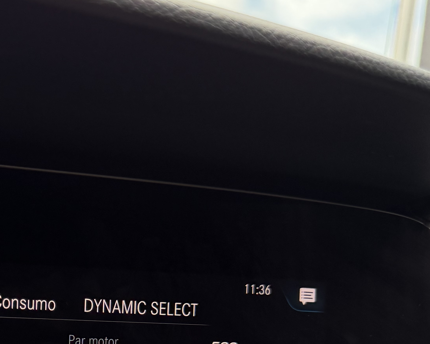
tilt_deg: -8.3
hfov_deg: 28.4
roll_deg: -4.3
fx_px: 776
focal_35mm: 61
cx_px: -32
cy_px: 355
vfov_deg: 23.8
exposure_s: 1/233
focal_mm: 6.76
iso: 200
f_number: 1.78
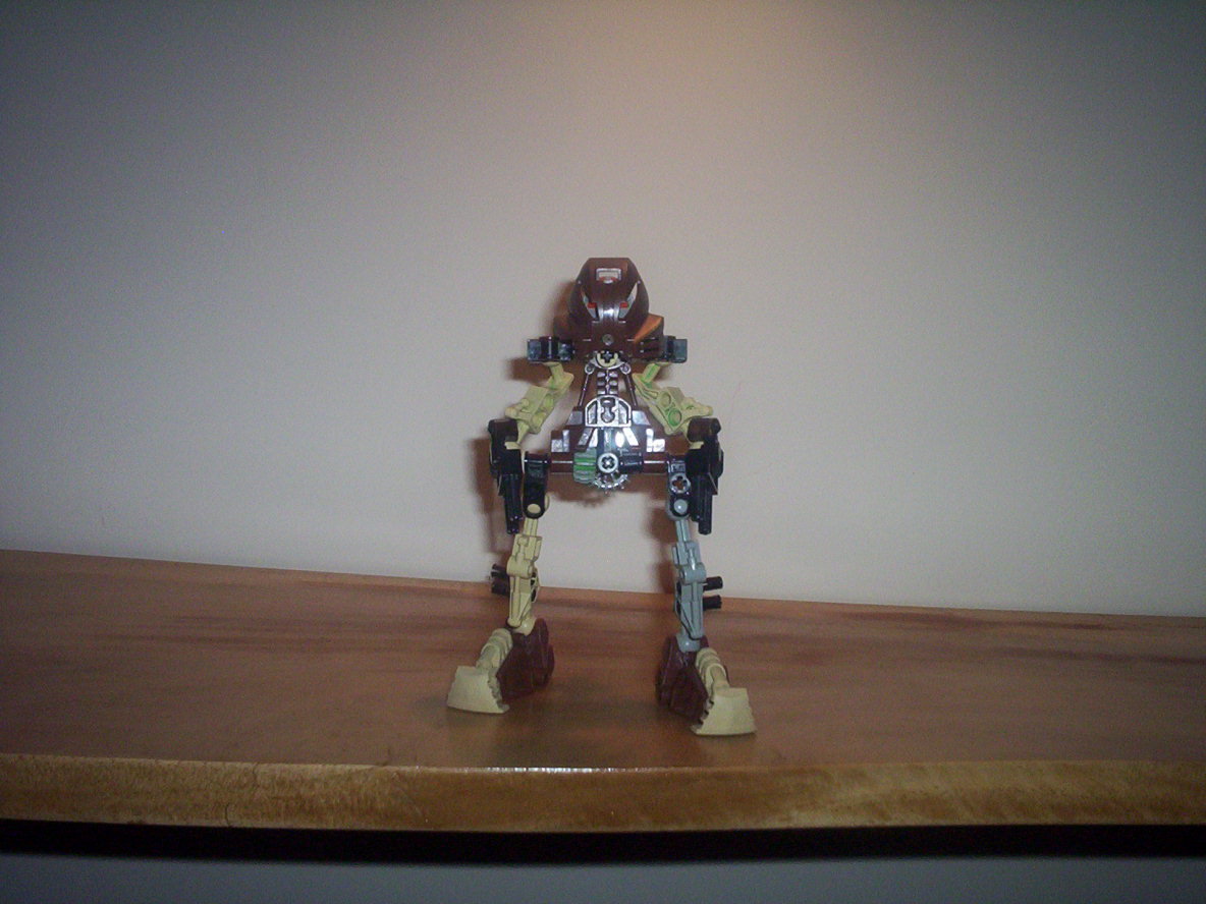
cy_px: 452
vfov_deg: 37.7
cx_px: 603
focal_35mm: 38
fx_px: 1324
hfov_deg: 49.0
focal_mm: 4.99
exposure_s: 1/60
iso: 140
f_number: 4.5
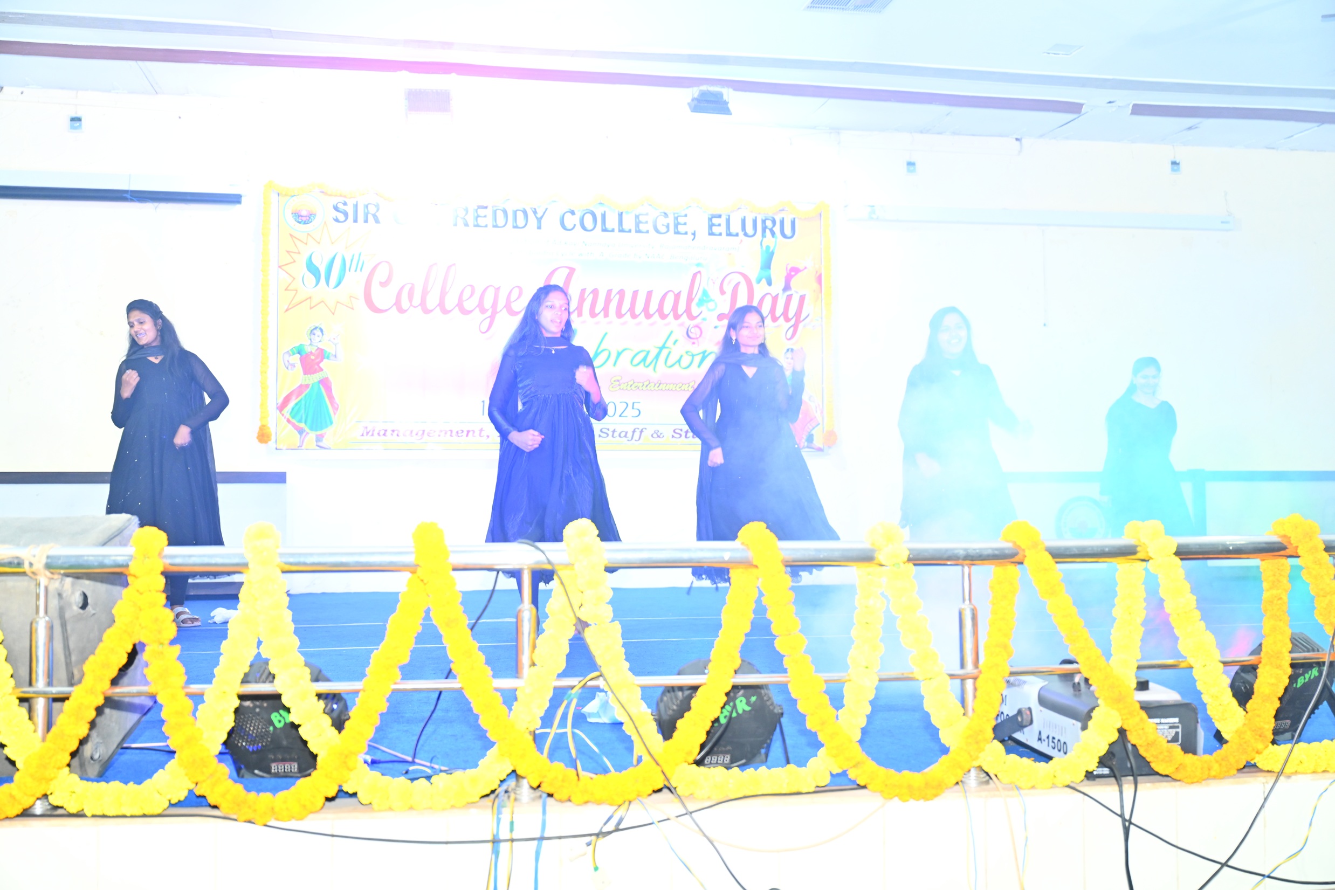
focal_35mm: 36
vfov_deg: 36.9
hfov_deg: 53.1
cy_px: 445
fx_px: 1335
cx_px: 668
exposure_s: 1/80
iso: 1250
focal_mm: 36
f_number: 3.2
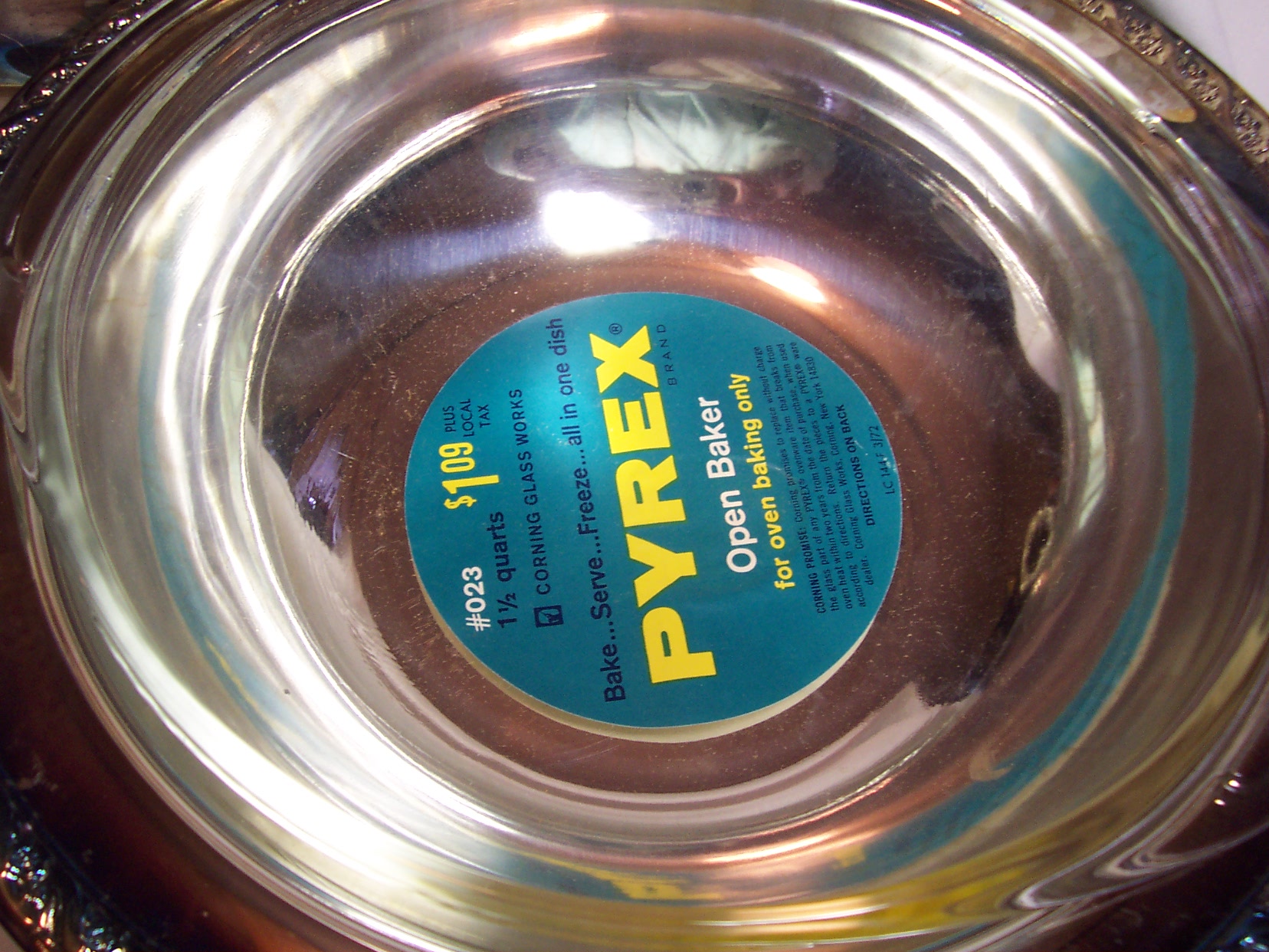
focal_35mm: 37
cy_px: 476
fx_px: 1356
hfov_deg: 50.1
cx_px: 634
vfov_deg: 38.7
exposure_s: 1/30
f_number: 2.8
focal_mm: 5.6
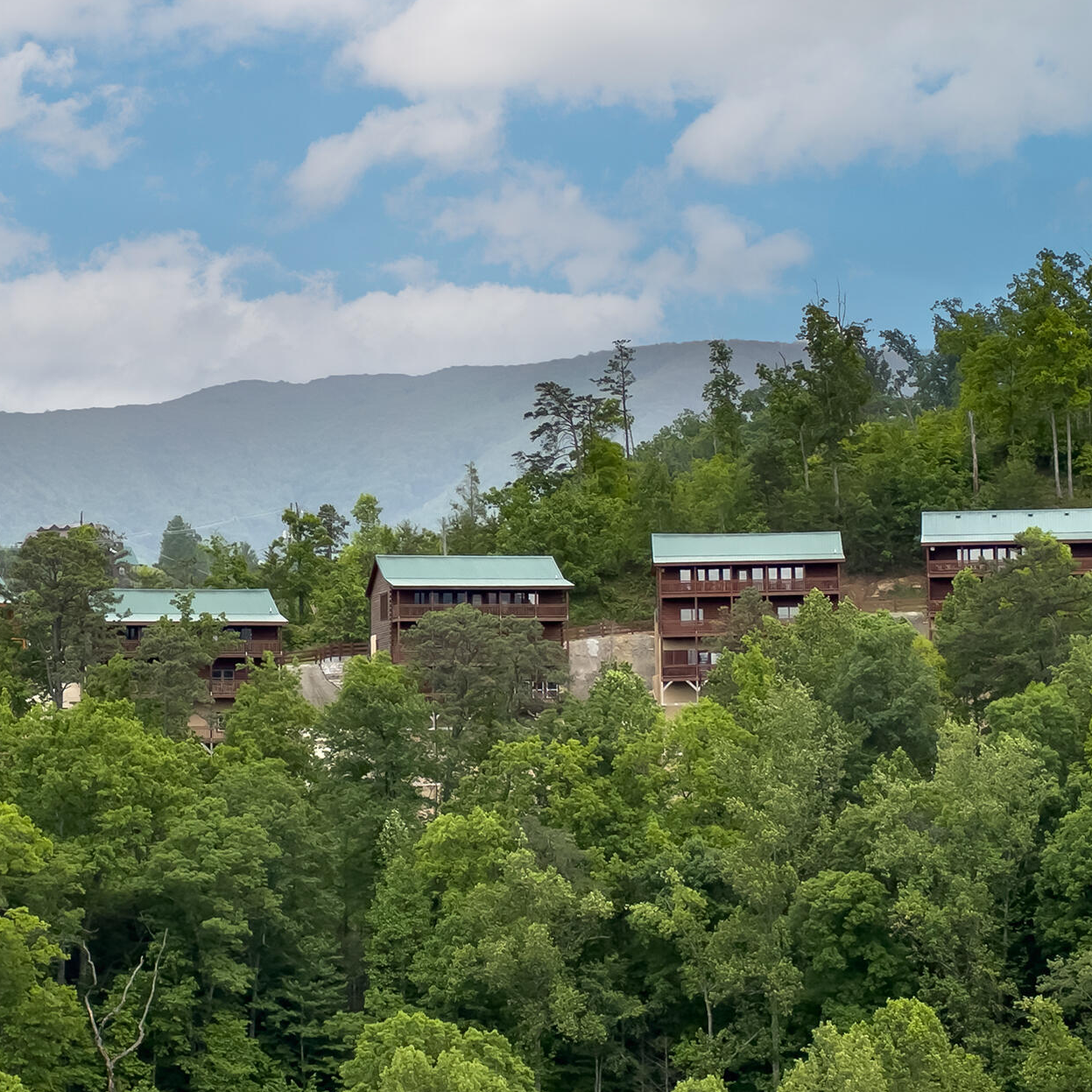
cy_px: 482
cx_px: 254
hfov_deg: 13.3
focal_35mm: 131
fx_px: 4675
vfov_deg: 13.3
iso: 32
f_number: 2.8
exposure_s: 1/100
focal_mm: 9
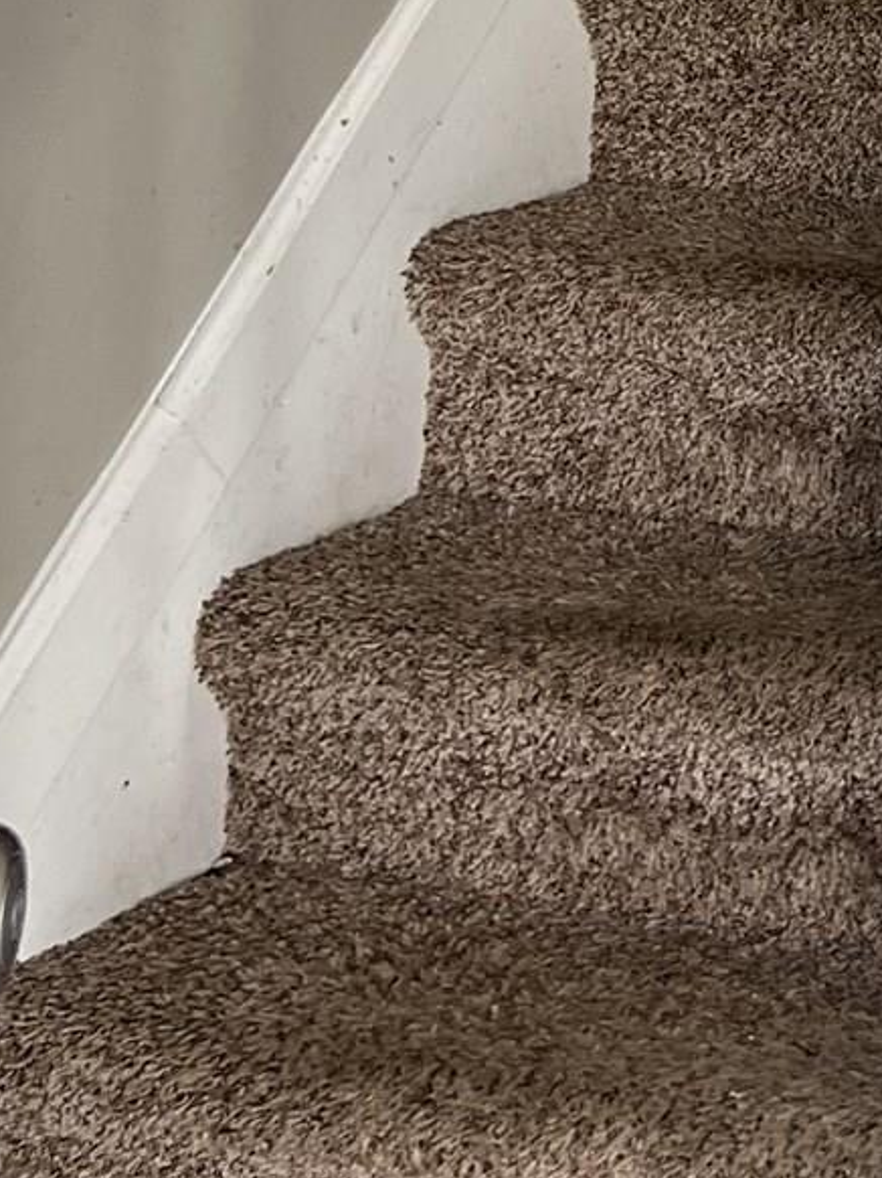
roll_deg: -2.6
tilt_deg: +4.7
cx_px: 1424
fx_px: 3502
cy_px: -433
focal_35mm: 103
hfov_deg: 13.3
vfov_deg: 17.6
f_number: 1.5
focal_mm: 5.7
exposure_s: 1/121
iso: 125
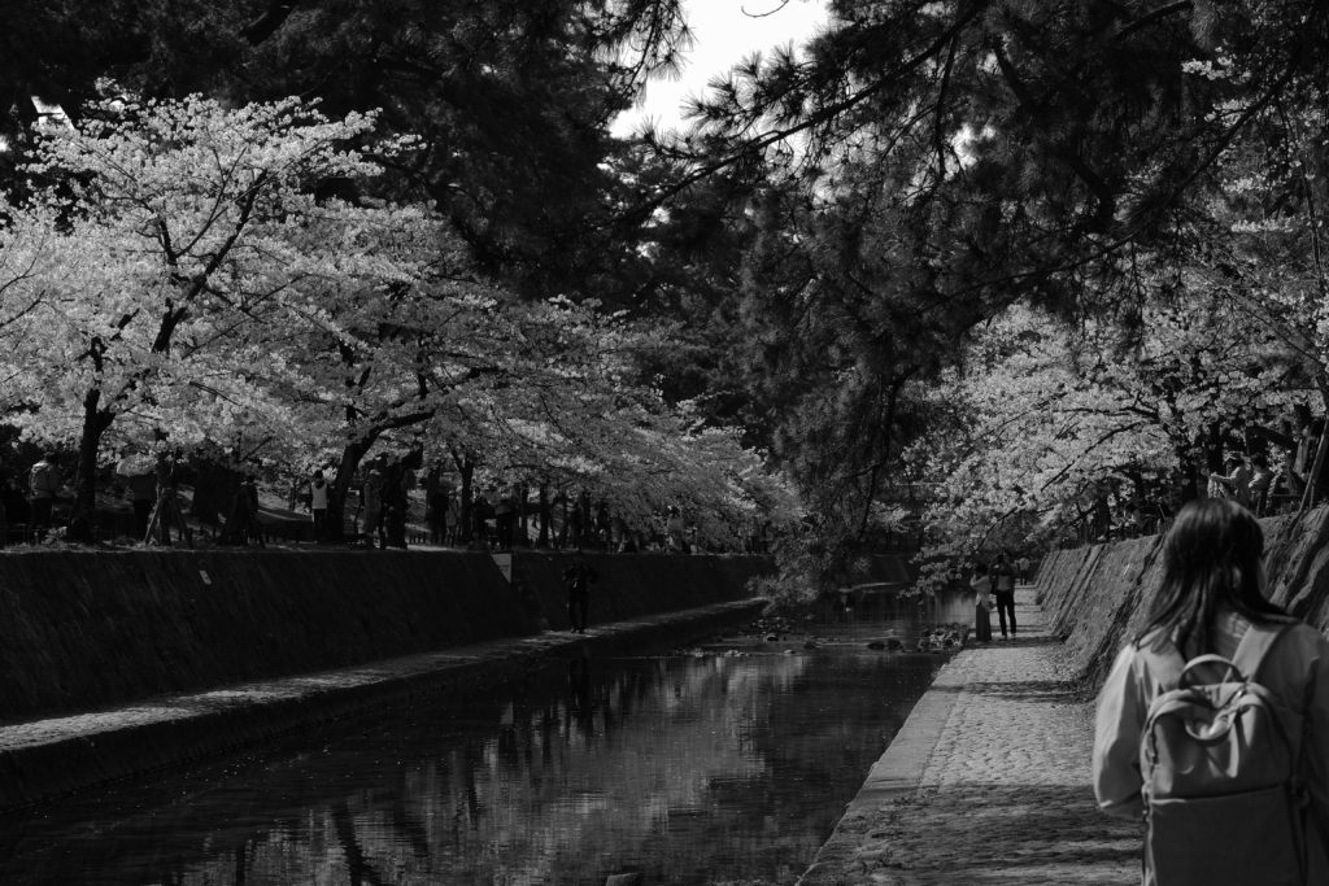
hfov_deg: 19.3
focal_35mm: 106
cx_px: 664
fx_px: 3913
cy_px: 443
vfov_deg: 12.9
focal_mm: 70.5
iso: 100
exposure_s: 1/160
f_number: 9
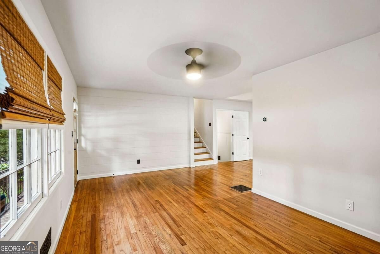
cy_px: 127
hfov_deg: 96.7
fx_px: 169
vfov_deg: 73.7
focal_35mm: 16
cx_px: 190
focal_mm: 16
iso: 400
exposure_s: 1/1.67
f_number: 8
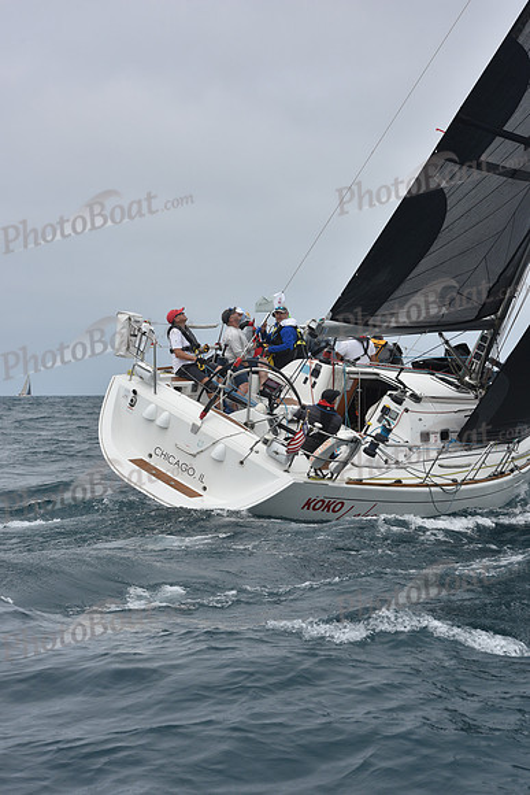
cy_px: 398
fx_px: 1810
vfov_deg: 24.8
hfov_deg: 16.7
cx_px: 265
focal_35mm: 82
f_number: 10
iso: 250
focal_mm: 82
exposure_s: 1/800
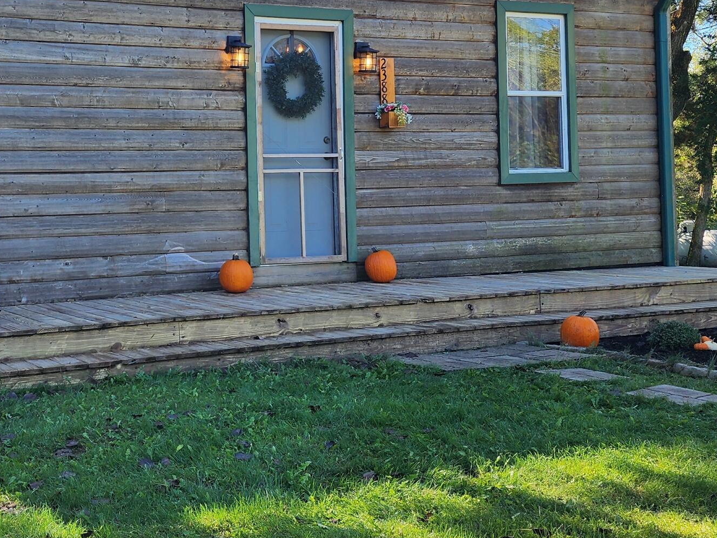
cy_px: 174
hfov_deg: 36.0
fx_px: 1077
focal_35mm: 52
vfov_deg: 27.8
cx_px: 184
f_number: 1.8
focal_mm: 6.4
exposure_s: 1/273
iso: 12
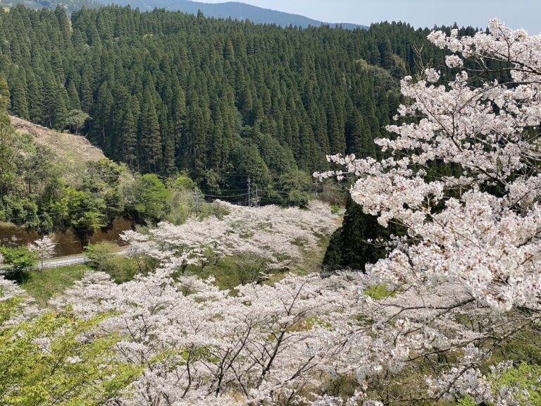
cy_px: 203
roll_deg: +0.2
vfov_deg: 28.0
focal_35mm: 52
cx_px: 270
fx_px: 813
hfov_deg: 36.8
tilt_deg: -7.7
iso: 20
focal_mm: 6
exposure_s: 1/1597
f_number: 2
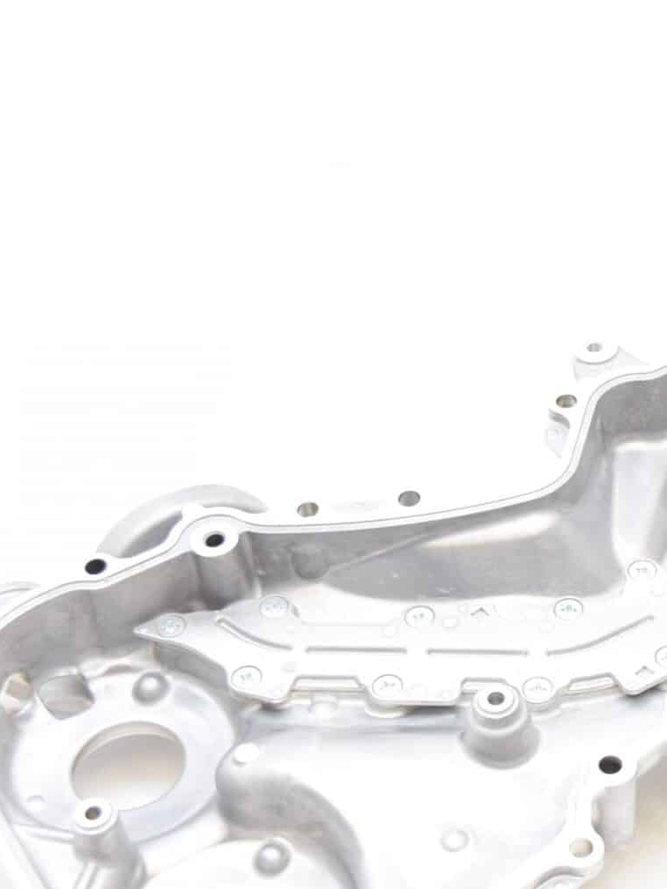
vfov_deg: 22.2
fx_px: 2260
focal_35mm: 88
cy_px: 582
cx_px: 782
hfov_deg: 16.2
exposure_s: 1/125
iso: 400
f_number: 5.6
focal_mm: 30
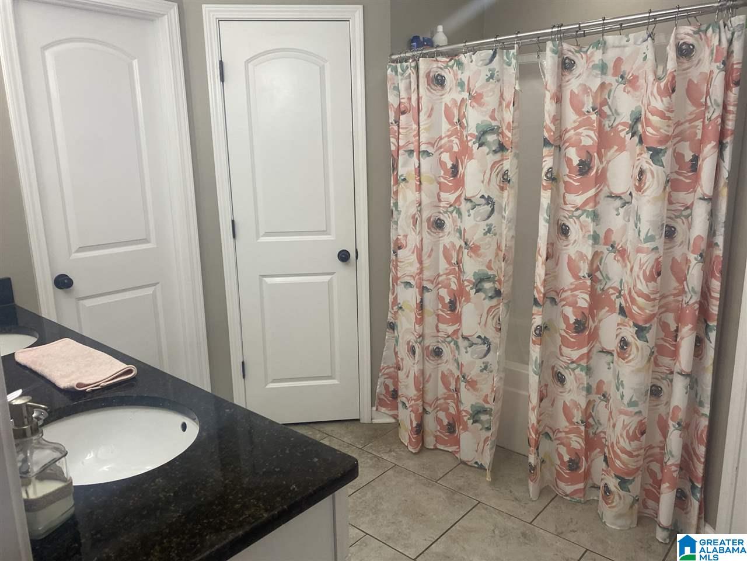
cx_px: 374
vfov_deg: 53.1
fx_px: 561
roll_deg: +1.3
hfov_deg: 67.3
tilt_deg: -13.5
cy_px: 280
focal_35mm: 26
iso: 160
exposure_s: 1/60
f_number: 1.8
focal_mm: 4.25
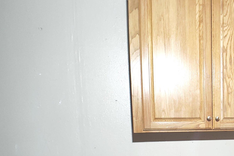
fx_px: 390
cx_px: 232
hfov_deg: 31.0
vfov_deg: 21.8
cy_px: 155
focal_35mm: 60
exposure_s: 1/30
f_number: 1.5
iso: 652
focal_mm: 4.15
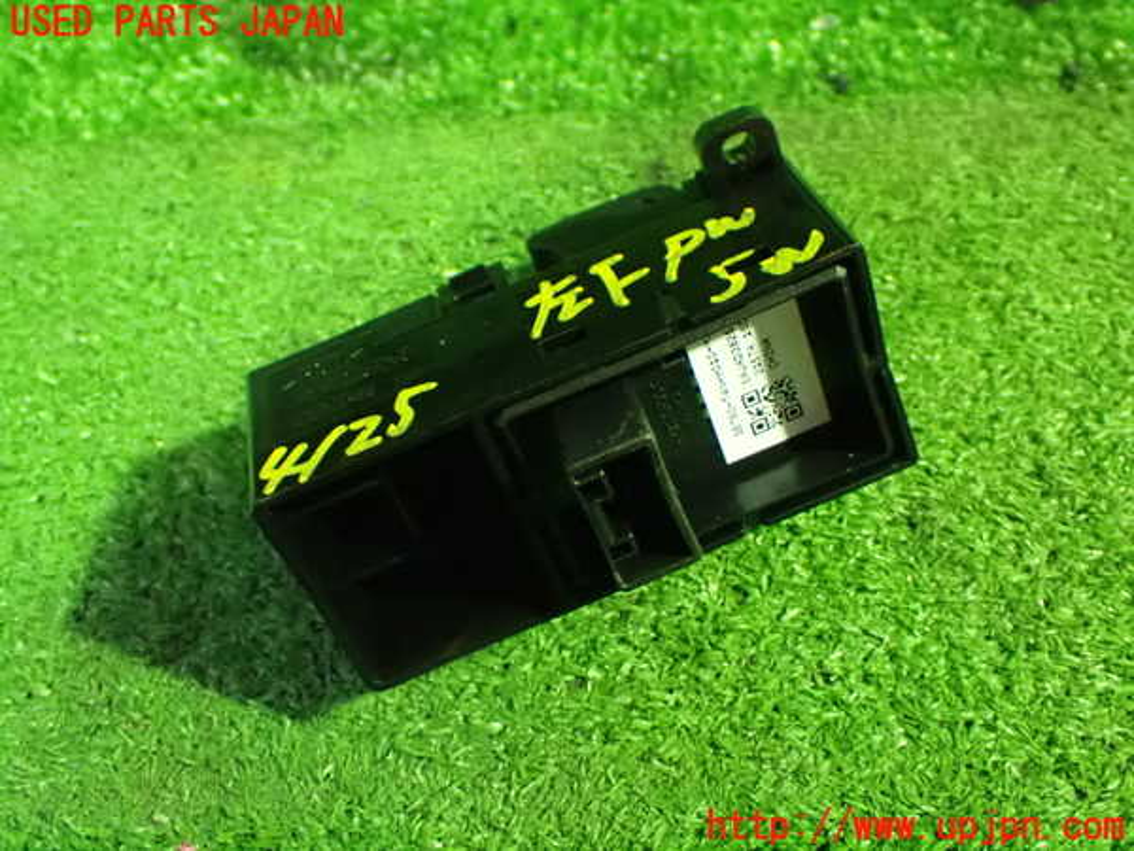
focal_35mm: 41
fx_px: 1343
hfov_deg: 45.8
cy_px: 426
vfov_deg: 35.1
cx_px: 567
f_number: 2.8
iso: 1600
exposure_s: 1/25
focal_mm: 7.31
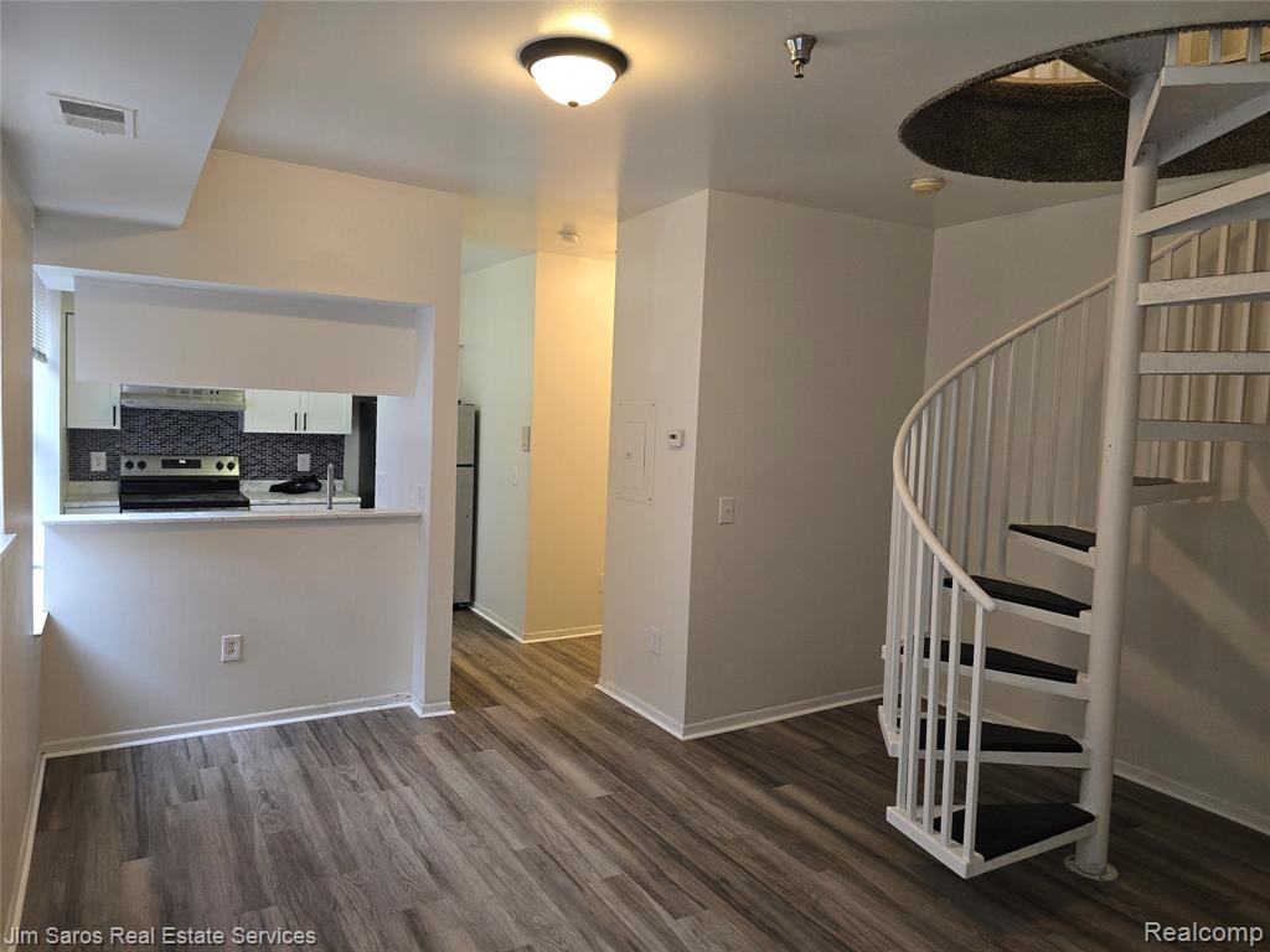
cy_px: 476
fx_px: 844
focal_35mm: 23
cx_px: 635
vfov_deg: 58.9
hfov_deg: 73.9
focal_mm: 6.3
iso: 125
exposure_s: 1/40
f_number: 1.7
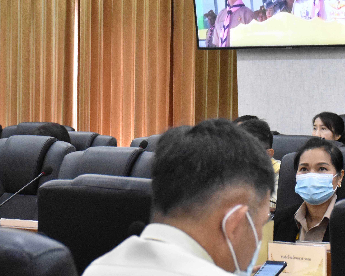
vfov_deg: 10.0
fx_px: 1574
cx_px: 282
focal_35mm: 154
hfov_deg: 12.4
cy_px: 61
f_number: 6.3
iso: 3200
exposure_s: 1/60
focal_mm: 45
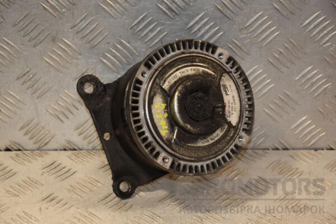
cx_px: 168
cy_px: 112
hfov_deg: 18.2
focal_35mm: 112
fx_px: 1050
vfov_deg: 12.2
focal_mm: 75
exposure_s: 1/200
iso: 800
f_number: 5.6
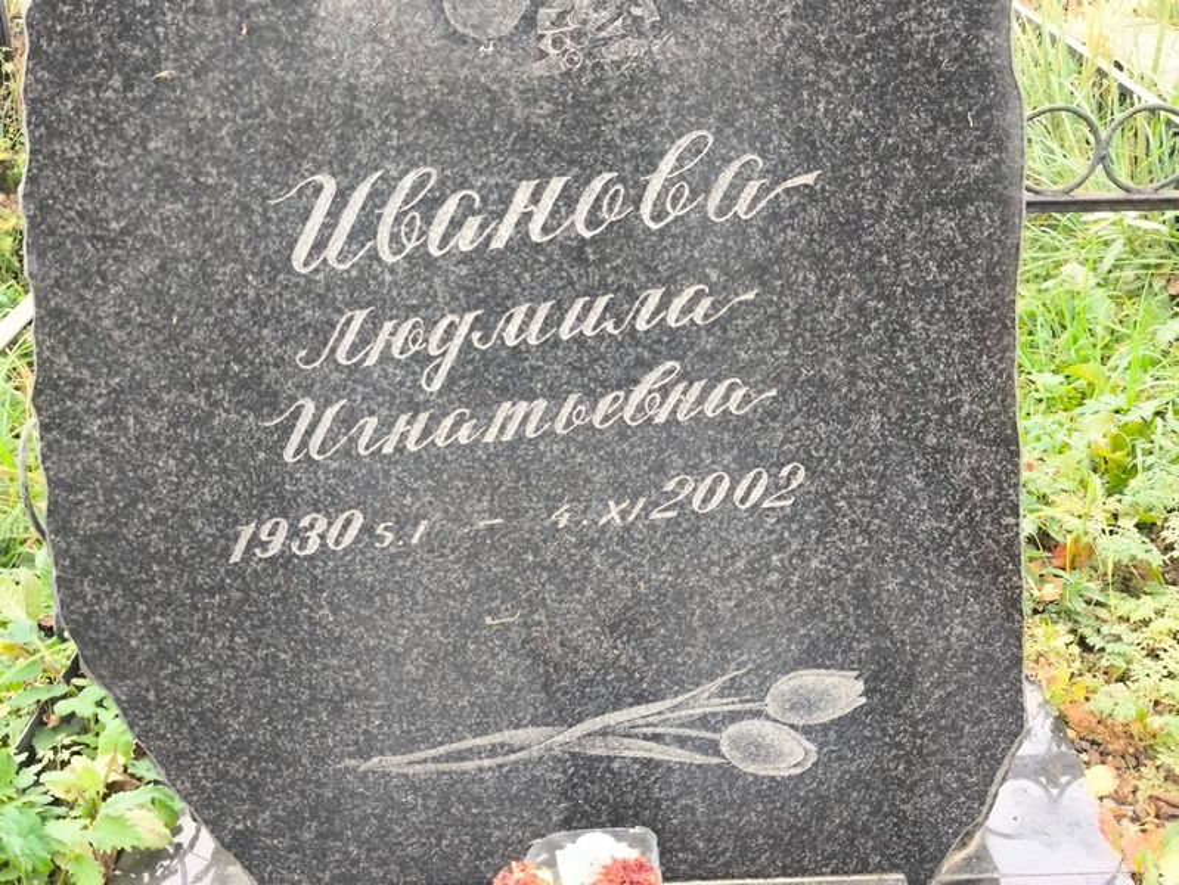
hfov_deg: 38.2
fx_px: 1704
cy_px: 442
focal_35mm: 50
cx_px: 590
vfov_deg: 29.1
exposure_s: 1/60
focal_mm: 4.71
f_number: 1.7
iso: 125
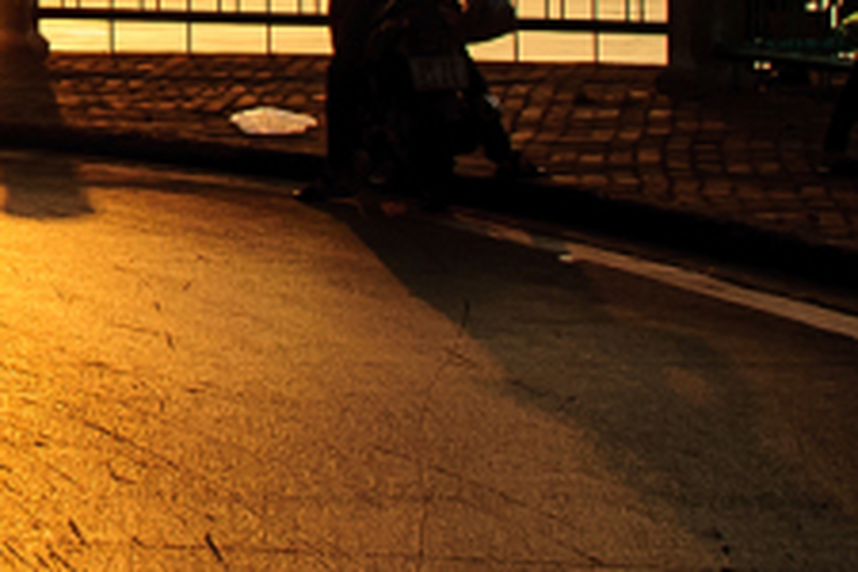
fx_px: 4243
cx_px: -149
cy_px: -147
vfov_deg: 7.6
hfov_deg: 11.3
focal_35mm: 178
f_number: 13
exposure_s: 1/200
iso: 200
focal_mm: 29
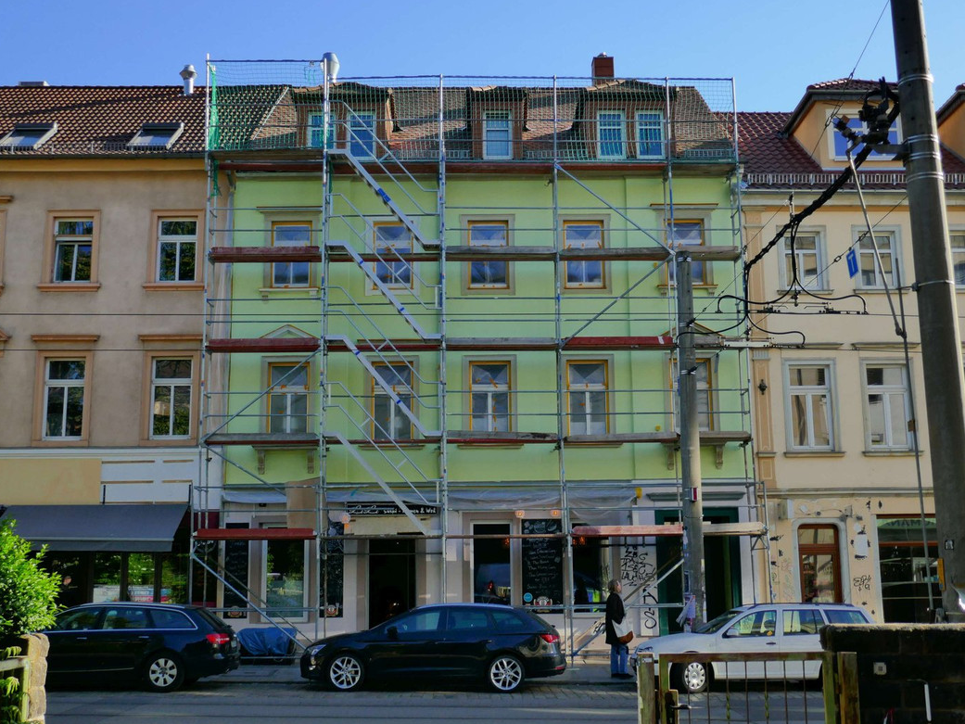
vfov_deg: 35.1
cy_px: 355
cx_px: 498
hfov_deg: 45.8
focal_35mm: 41
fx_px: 1143
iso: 500
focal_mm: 13.3
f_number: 3.5
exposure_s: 1/800
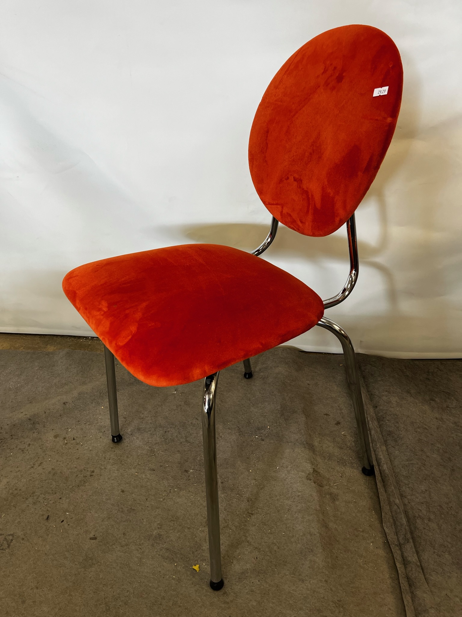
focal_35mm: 26
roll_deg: +3.0
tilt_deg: -31.4
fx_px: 463
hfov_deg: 53.0
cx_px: 231
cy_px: 308
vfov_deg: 67.3
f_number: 1.6
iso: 100
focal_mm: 5.1
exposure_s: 1/100
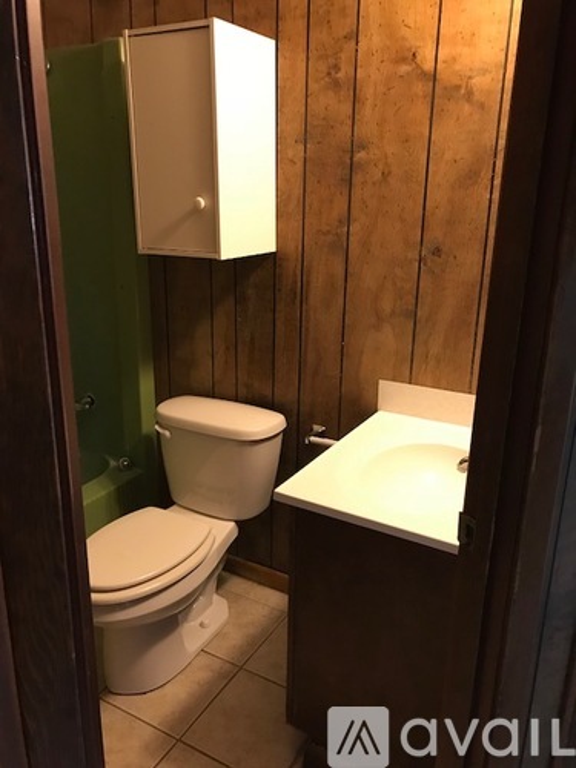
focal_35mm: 28
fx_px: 621
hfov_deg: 49.7
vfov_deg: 63.4
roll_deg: -1.2
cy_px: 384
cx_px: 288
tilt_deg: -15.0
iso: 100
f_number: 1.8
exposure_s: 1/13
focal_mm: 3.99
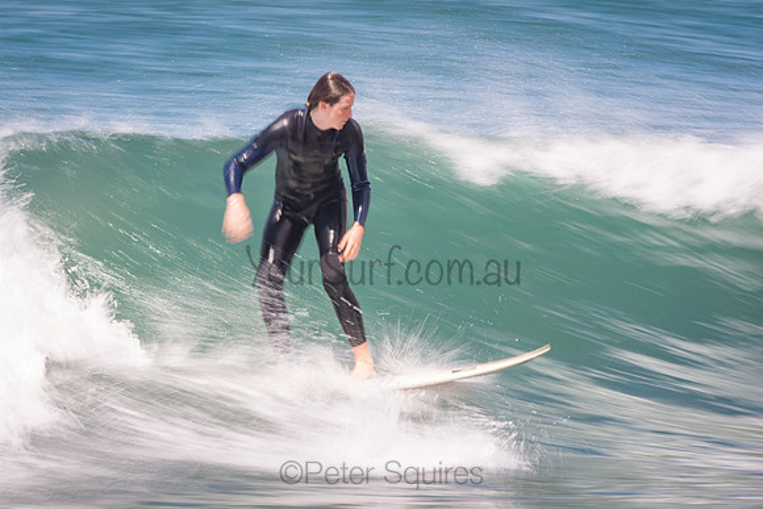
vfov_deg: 2.3
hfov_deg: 3.4
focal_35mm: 600
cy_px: 254
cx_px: 382
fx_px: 12719
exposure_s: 1/20
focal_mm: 400
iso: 100
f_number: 25
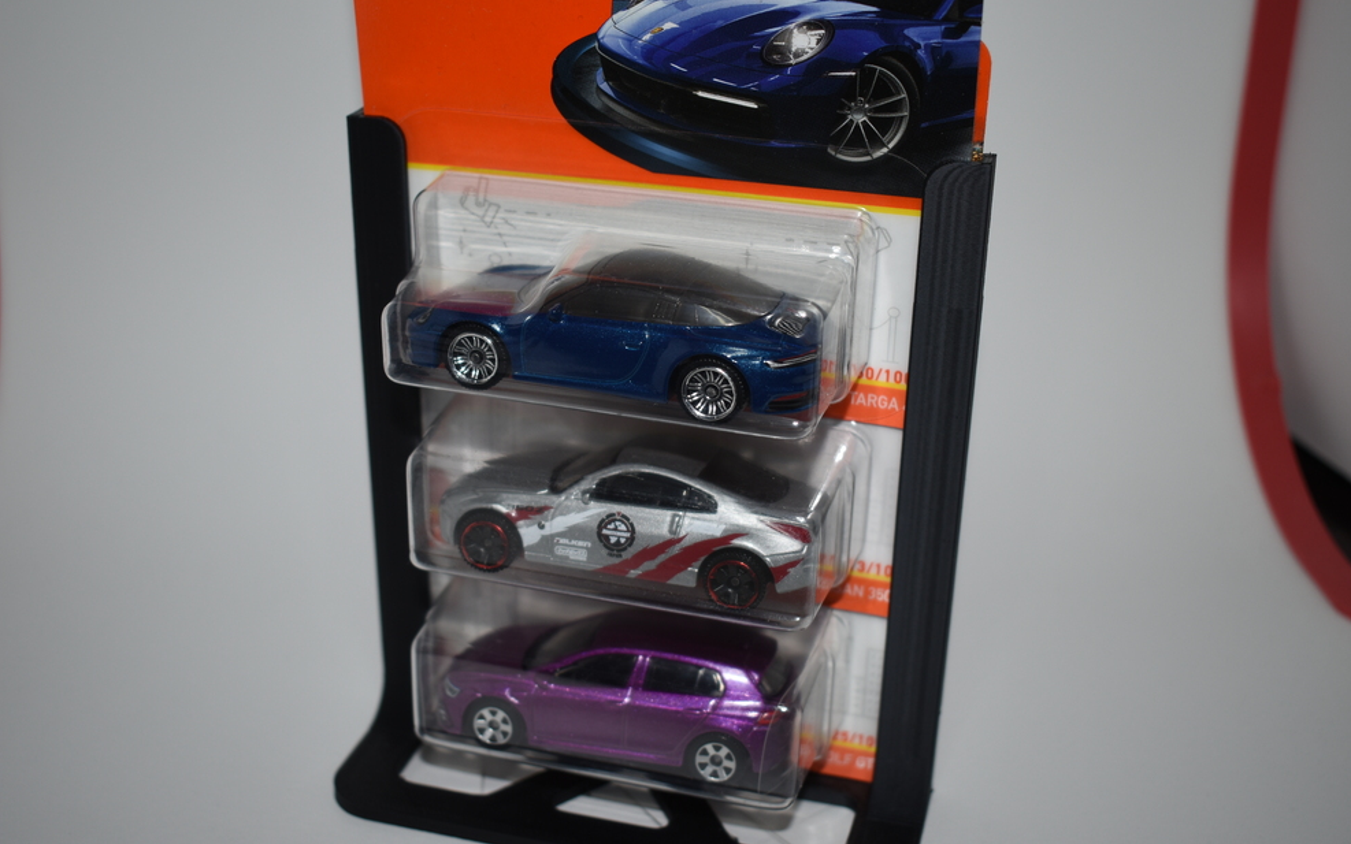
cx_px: 647
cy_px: 417
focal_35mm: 44
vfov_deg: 29.5
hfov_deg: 45.6
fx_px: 1605
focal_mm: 25
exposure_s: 1/60
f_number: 4
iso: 100
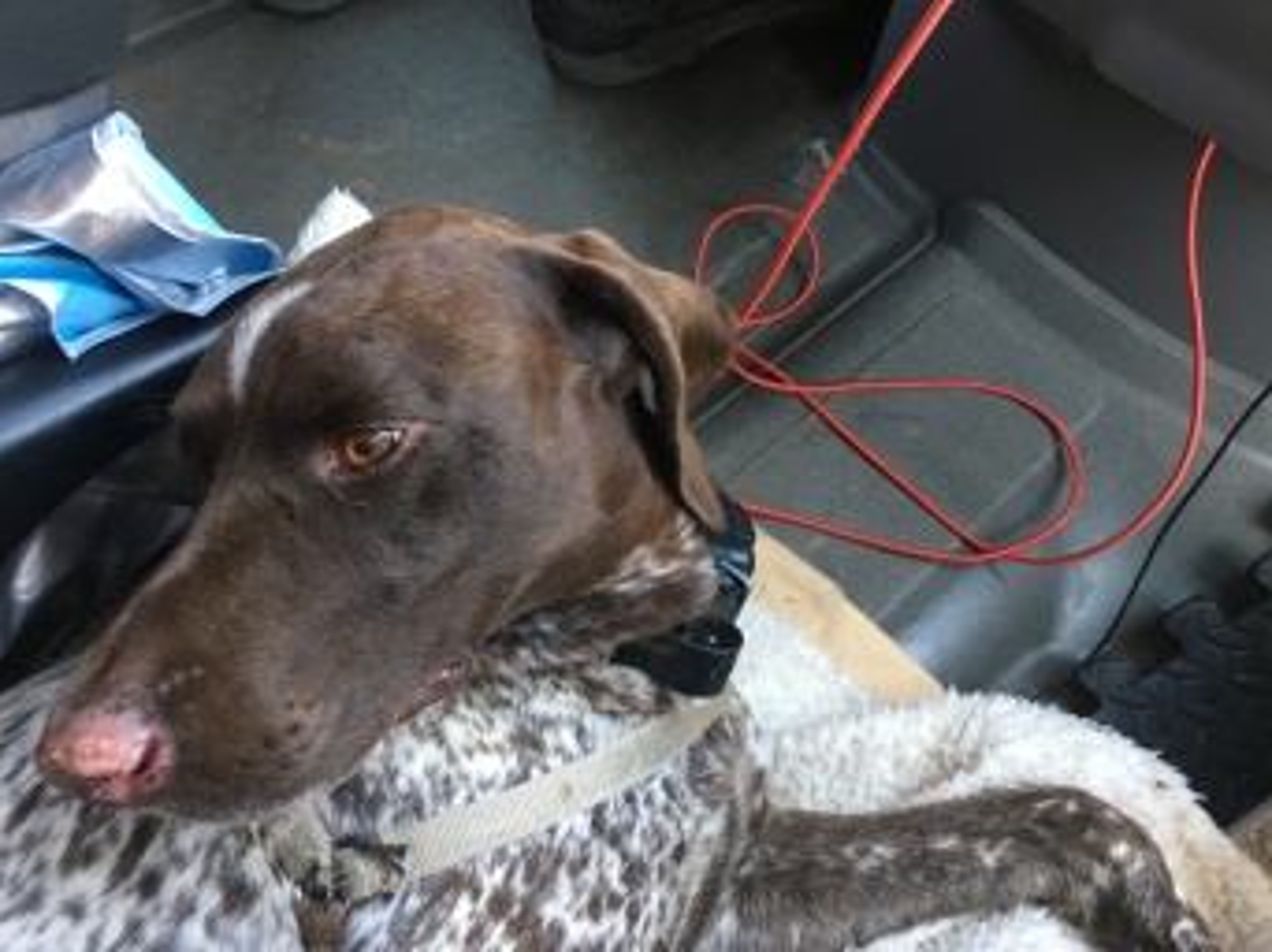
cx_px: 617
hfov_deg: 58.4
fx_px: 1138
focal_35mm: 31
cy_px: 450
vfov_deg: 45.4
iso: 80
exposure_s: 1/30
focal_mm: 4.15
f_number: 2.2
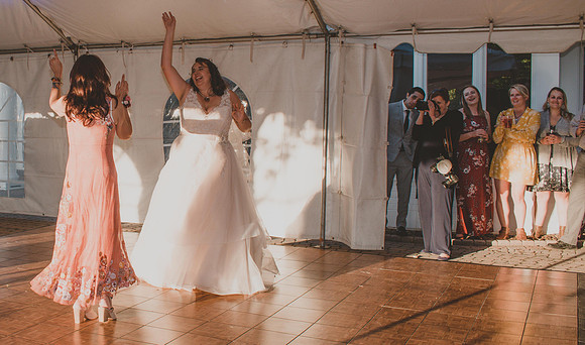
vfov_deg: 28.6
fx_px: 677
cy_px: 154
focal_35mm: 43
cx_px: 134
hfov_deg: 44.9
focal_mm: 18
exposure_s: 1/160
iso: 100
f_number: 6.3
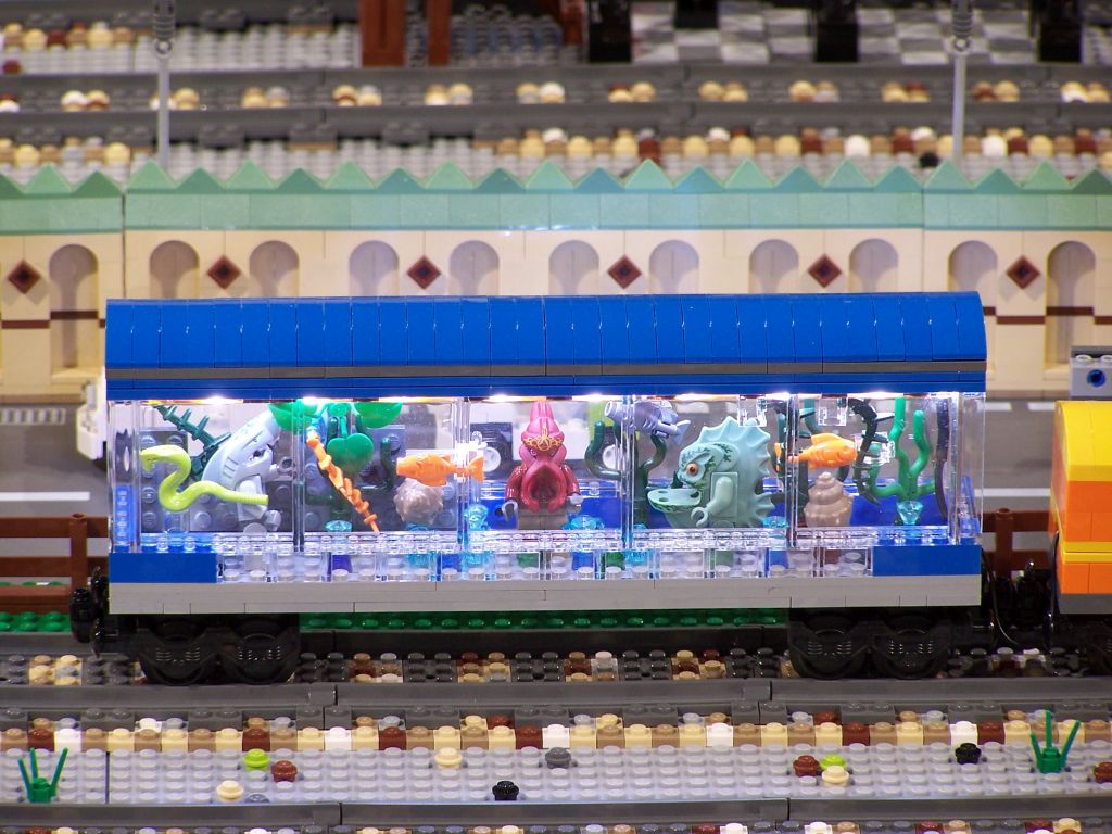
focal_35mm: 288
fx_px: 9252
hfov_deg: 6.9
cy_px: 417
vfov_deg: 5.2
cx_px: 556
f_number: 3.6
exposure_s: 1/6
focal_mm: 47.7
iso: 80
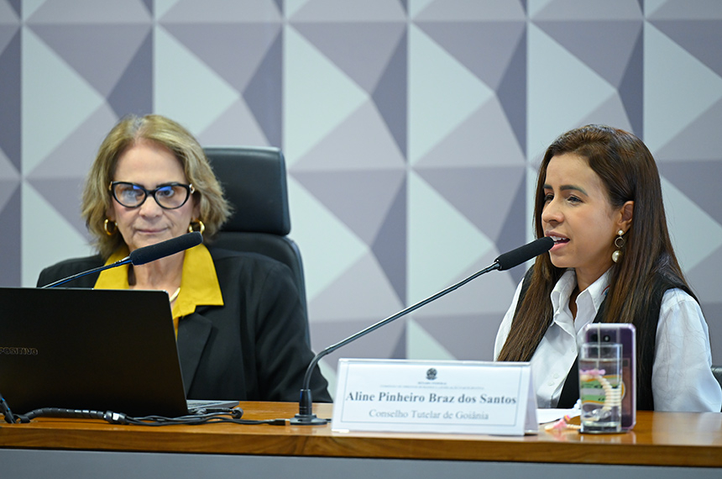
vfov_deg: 6.8
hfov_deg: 10.3
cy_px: 240
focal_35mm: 200
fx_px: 4004
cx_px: 361
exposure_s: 1/160
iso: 2000
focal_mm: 200
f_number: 2.8
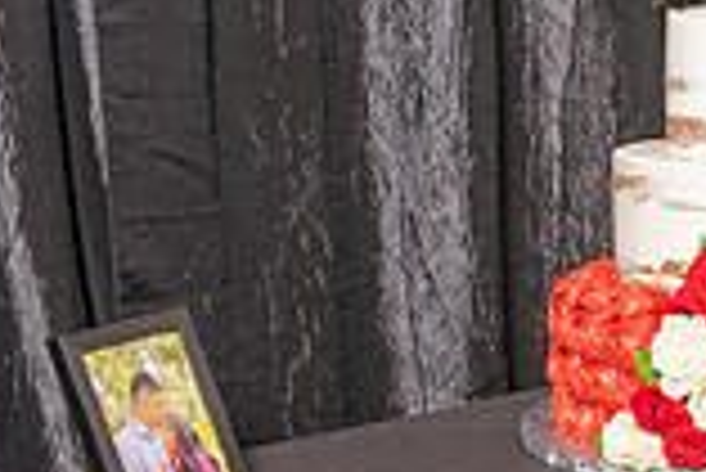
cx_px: 1166
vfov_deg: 10.6
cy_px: 332
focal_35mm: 129
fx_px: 2532
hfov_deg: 14.4
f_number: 5
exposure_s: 1/200
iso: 800
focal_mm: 26
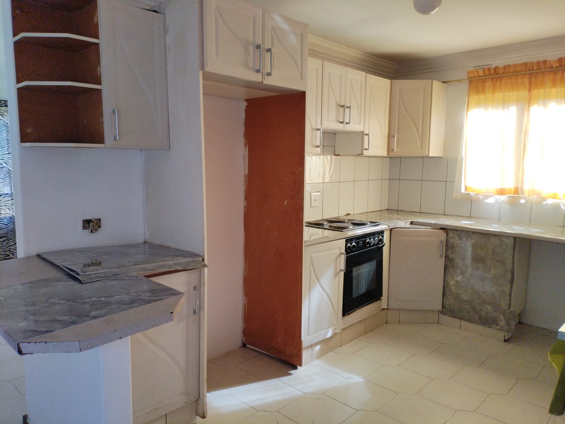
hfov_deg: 67.3
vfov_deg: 53.1
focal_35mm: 26
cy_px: 212
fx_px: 424
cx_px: 282
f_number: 1.8
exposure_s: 1/120
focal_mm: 4.25
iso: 117
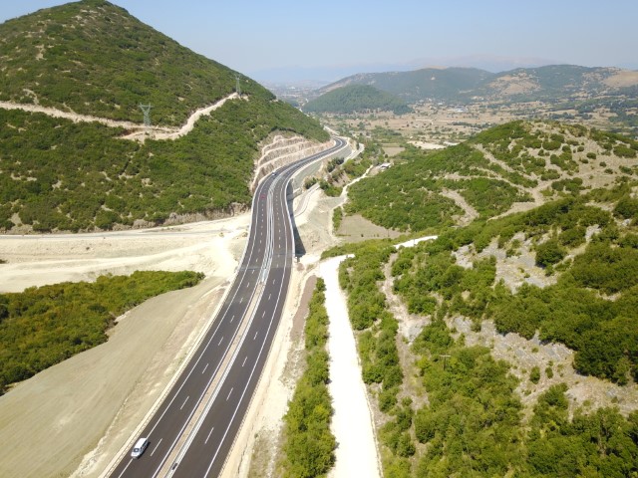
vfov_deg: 53.1
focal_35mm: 26
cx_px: 319
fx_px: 479
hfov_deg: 67.3
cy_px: 239
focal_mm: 4.73
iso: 100
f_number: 2.2
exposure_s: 1/1015
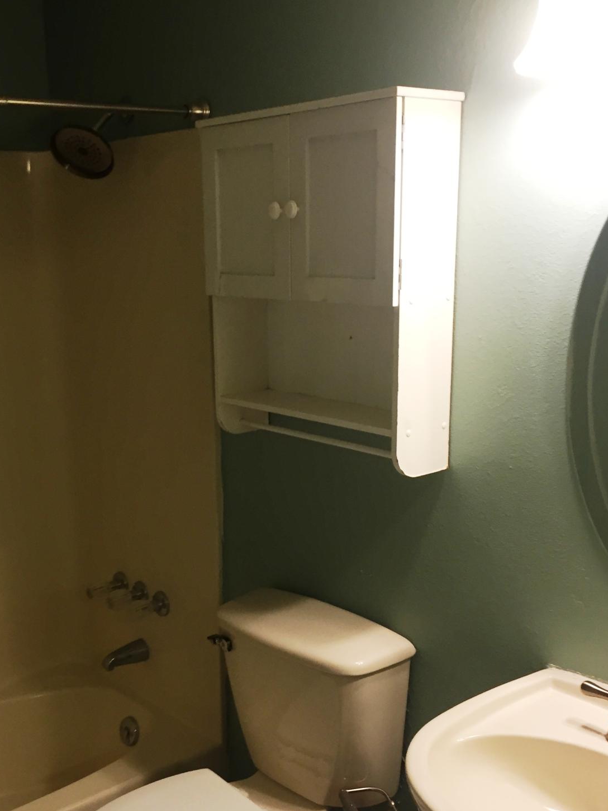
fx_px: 936
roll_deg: +1.2
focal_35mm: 40
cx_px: 235
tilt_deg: -13.2
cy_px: 478
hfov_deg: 35.8
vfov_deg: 46.6
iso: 80
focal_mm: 4.15
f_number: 2.2
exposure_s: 1/30
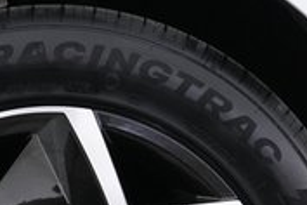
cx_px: 69
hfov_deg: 23.1
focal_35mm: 87
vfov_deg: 14.3
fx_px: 742
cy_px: 337
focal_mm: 24
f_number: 2.8
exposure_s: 1/160
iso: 5000
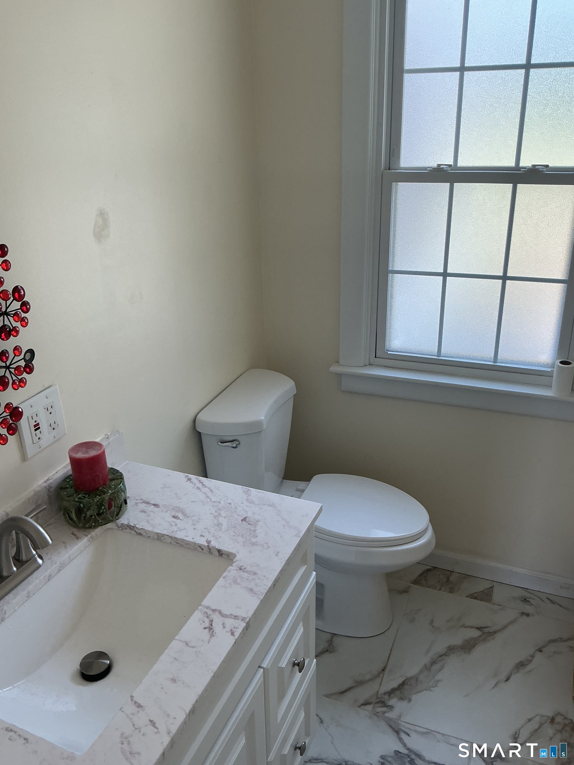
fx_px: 641
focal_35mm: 29
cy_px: 382
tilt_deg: -21.8
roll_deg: +1.6
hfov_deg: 48.2
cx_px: 287
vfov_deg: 61.7
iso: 40
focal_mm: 3
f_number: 1.8
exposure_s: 1/120
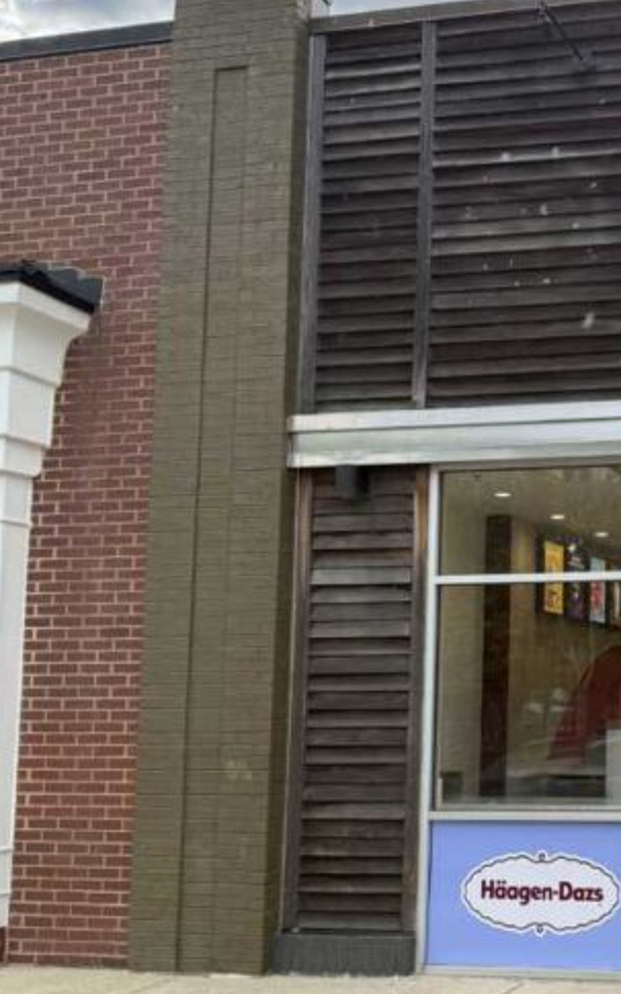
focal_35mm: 51
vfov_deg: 39.5
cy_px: 563
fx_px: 1381
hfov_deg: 23.3
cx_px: 738
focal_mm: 6.76
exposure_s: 1/1091
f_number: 1.78
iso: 80
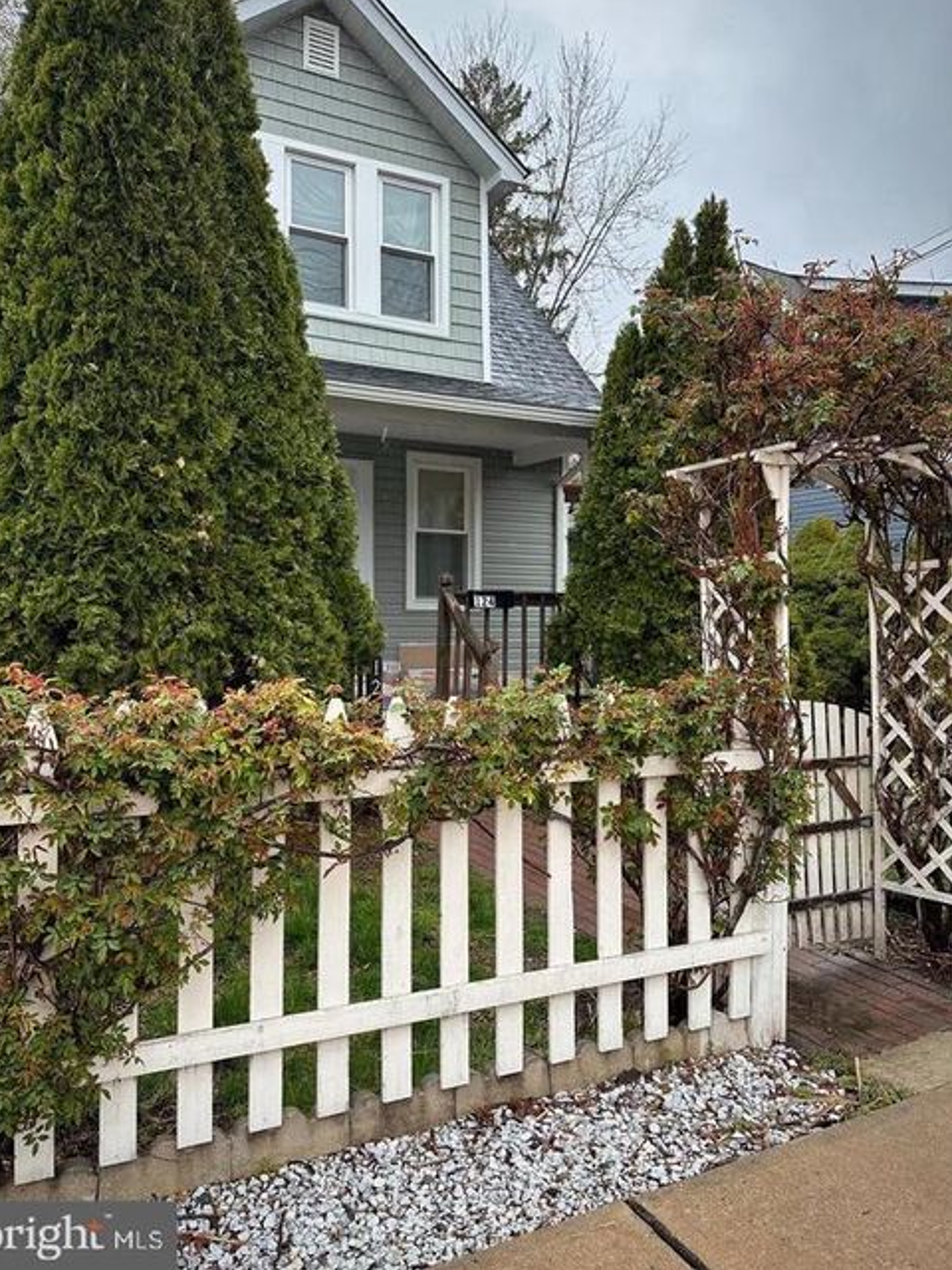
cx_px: 458
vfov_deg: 69.4
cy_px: 610
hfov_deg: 54.9
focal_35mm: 25
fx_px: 917
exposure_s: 1/462
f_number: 1.78
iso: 80
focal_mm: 6.86
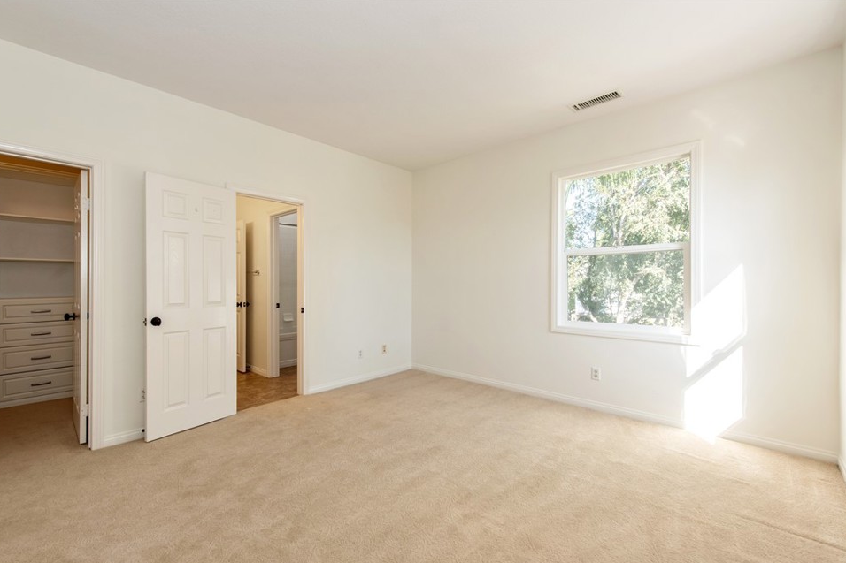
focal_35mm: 15
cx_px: 397
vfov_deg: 77.2
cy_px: 298
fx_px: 352
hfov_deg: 100.3
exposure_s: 1/125
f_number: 5.6
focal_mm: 14
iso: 180
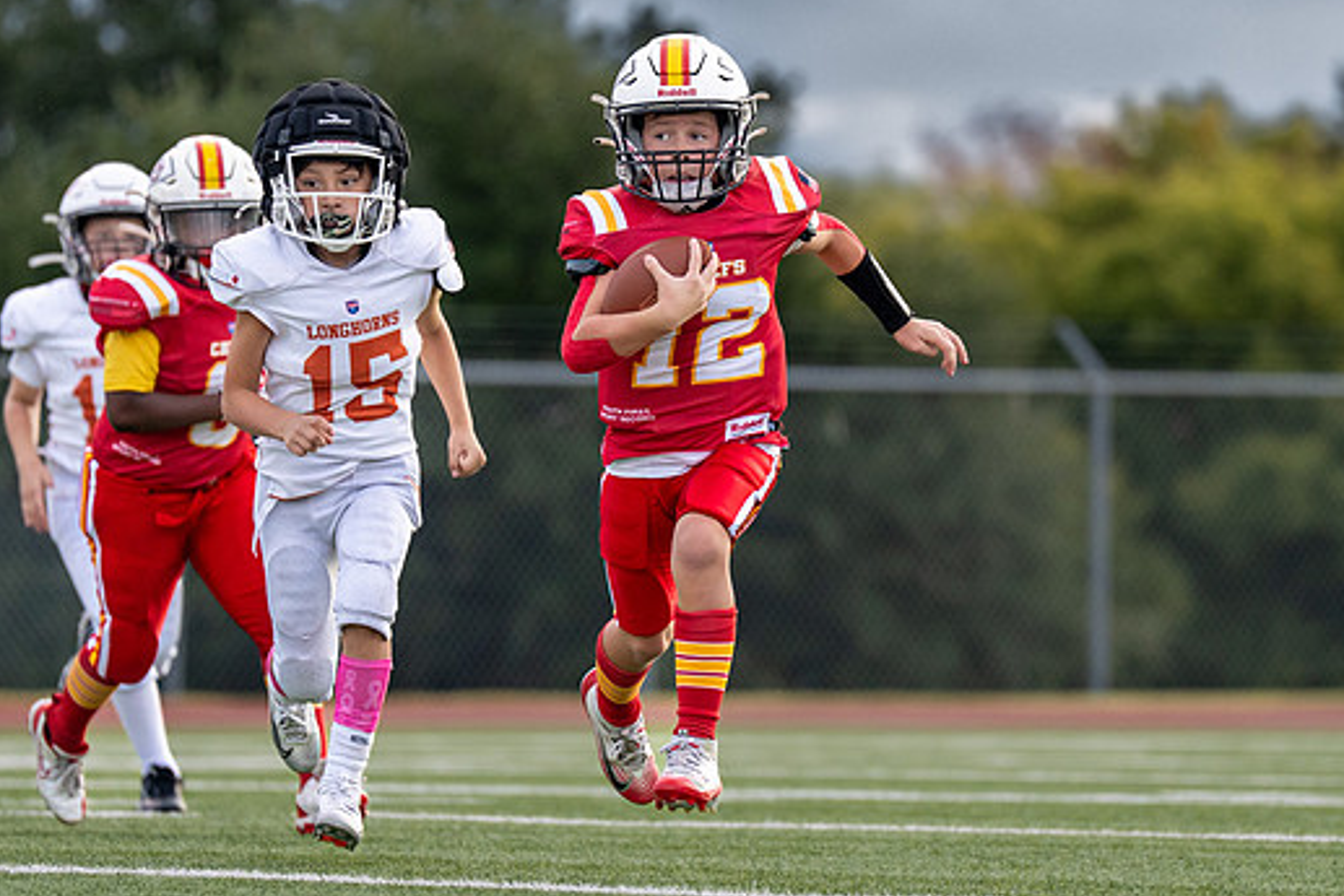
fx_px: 17812
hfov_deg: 4.3
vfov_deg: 2.9
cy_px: 447
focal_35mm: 477
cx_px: 758
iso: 400
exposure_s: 1/2000
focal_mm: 200
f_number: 2.8
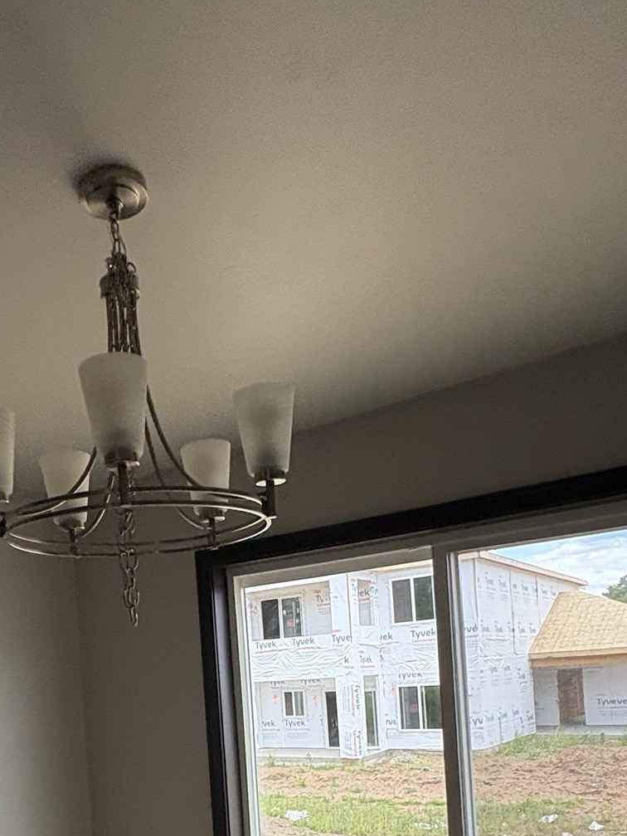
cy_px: 683
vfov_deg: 52.7
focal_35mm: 32
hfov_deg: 42.7
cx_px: 153
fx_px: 773
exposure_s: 1/269
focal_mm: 2.22
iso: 40
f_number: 2.2
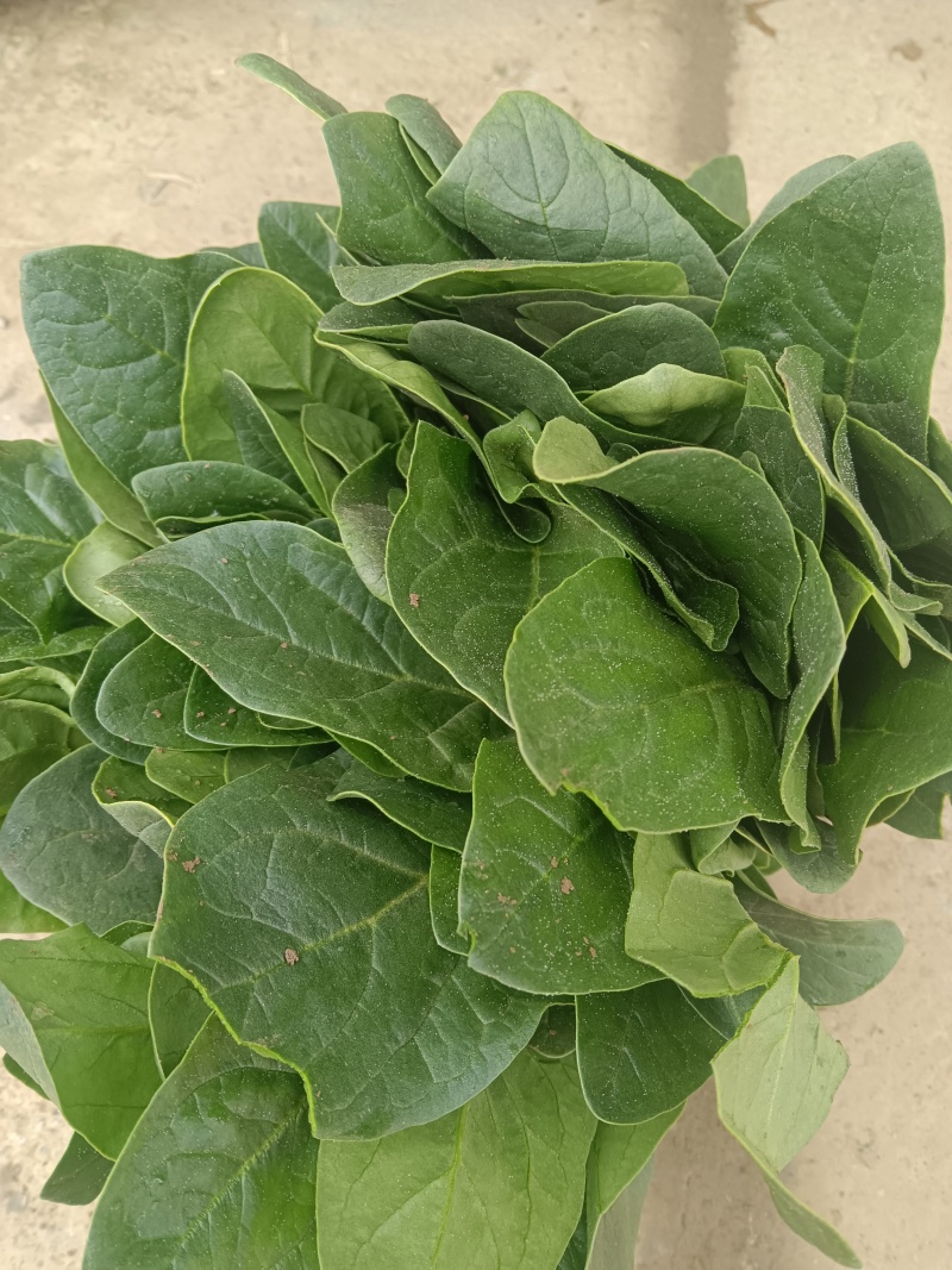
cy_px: 635
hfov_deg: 53.1
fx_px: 954
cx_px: 476
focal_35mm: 26
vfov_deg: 67.3
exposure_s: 1/100
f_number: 1.8
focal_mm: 4.05
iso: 462
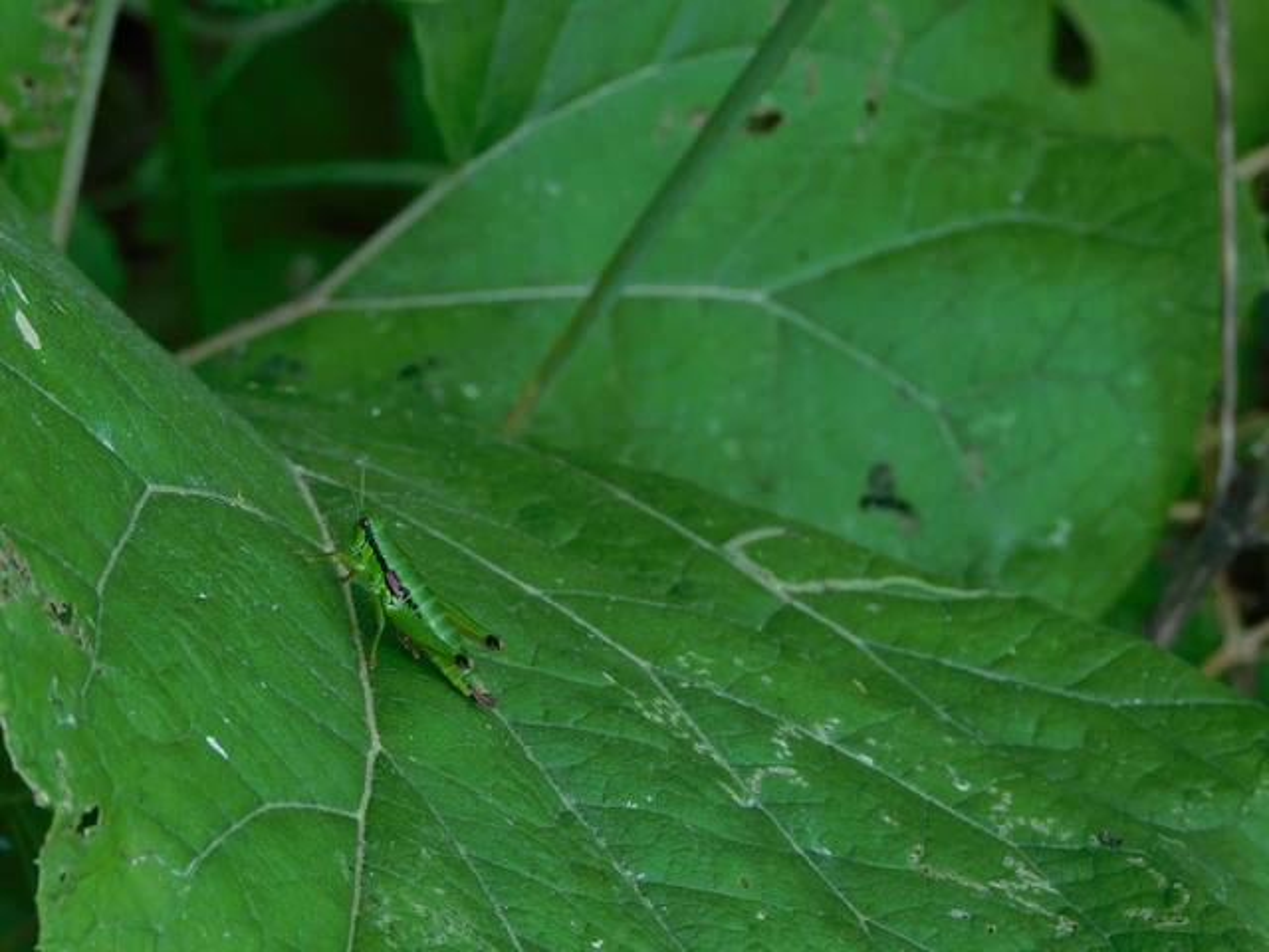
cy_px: 476
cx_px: 634
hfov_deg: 7.3
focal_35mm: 270
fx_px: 9898
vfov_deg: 5.5
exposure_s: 1/125
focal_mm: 48.4
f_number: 5.5
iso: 180
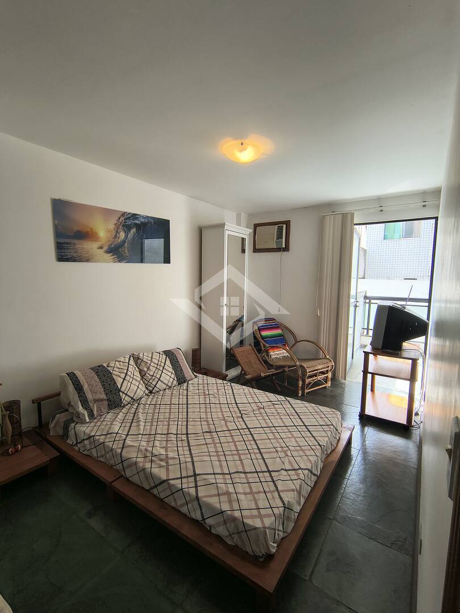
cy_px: 306
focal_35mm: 12
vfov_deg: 110.5
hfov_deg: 94.5
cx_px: 230
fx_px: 213
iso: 114
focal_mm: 2.13
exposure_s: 1/60
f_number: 2.2
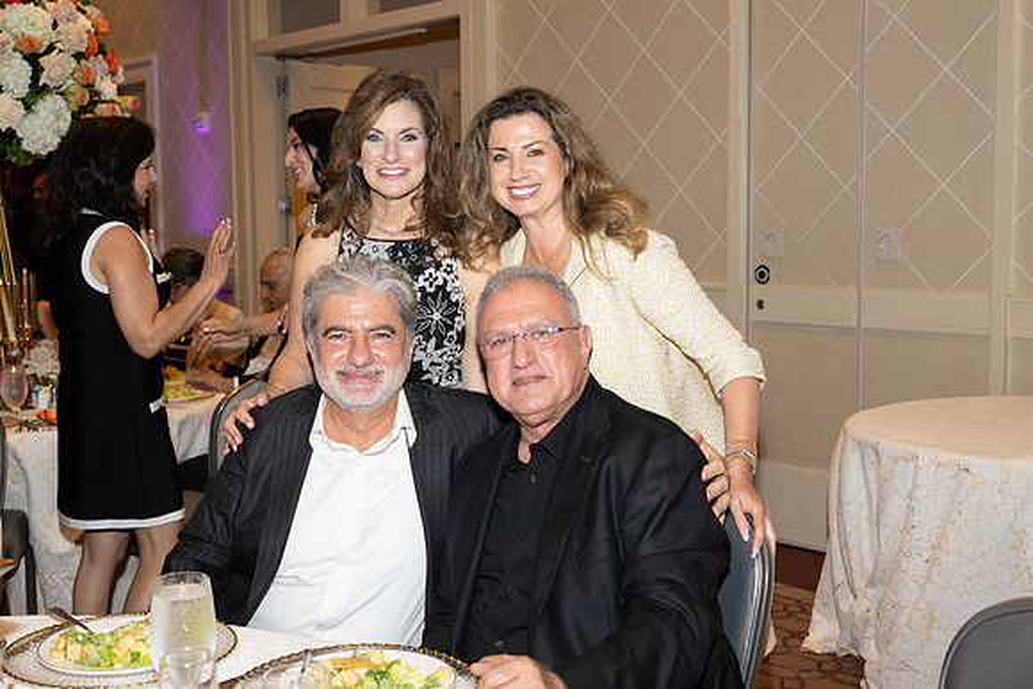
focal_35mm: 42
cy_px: 344
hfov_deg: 46.4
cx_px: 516
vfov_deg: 31.9
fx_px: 1205
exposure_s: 1/100
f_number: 5.6
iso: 800
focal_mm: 42
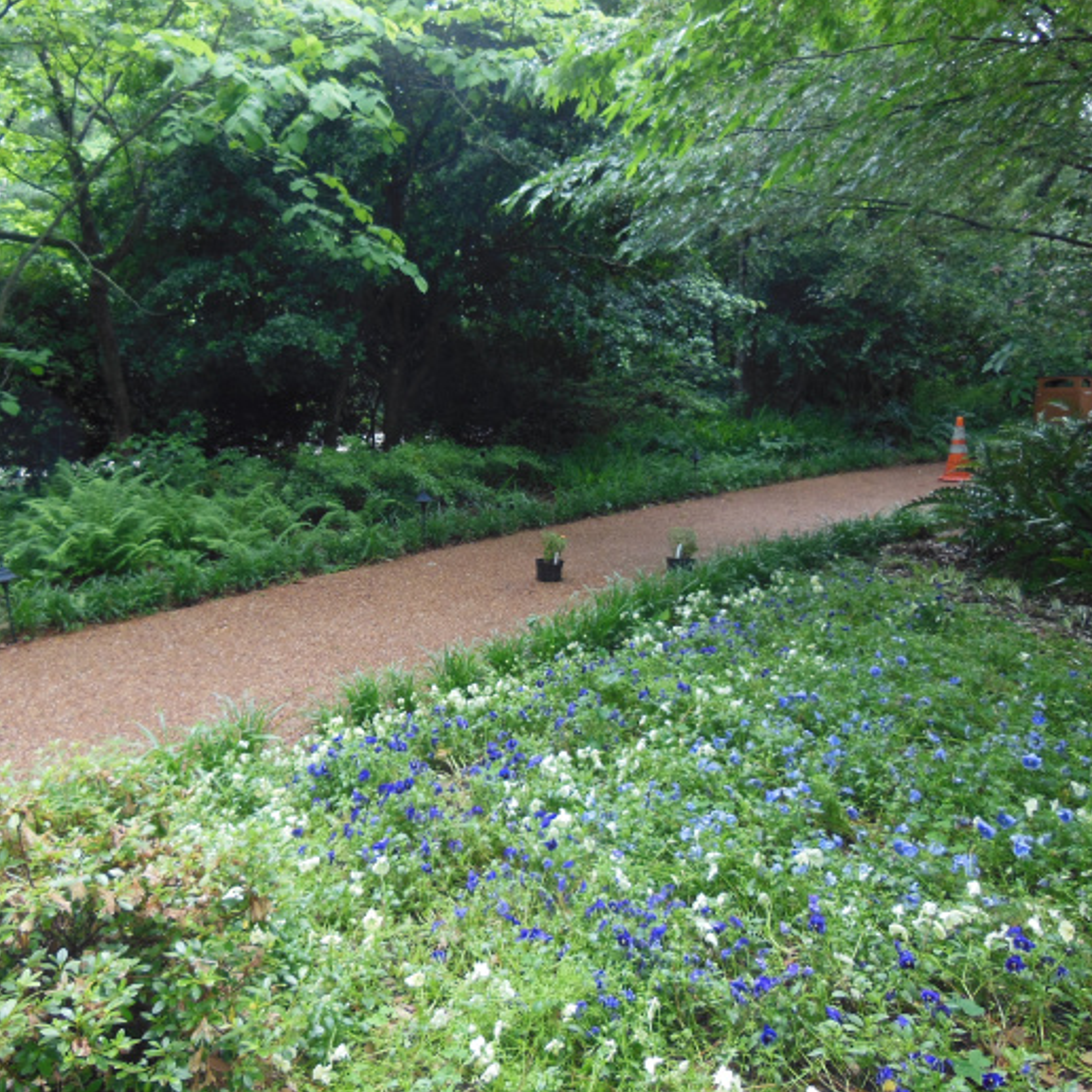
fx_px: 1071
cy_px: 541
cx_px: 383
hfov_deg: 53.2
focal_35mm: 30
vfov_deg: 54.0
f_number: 3.5
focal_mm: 4.5
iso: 125
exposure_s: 1/30
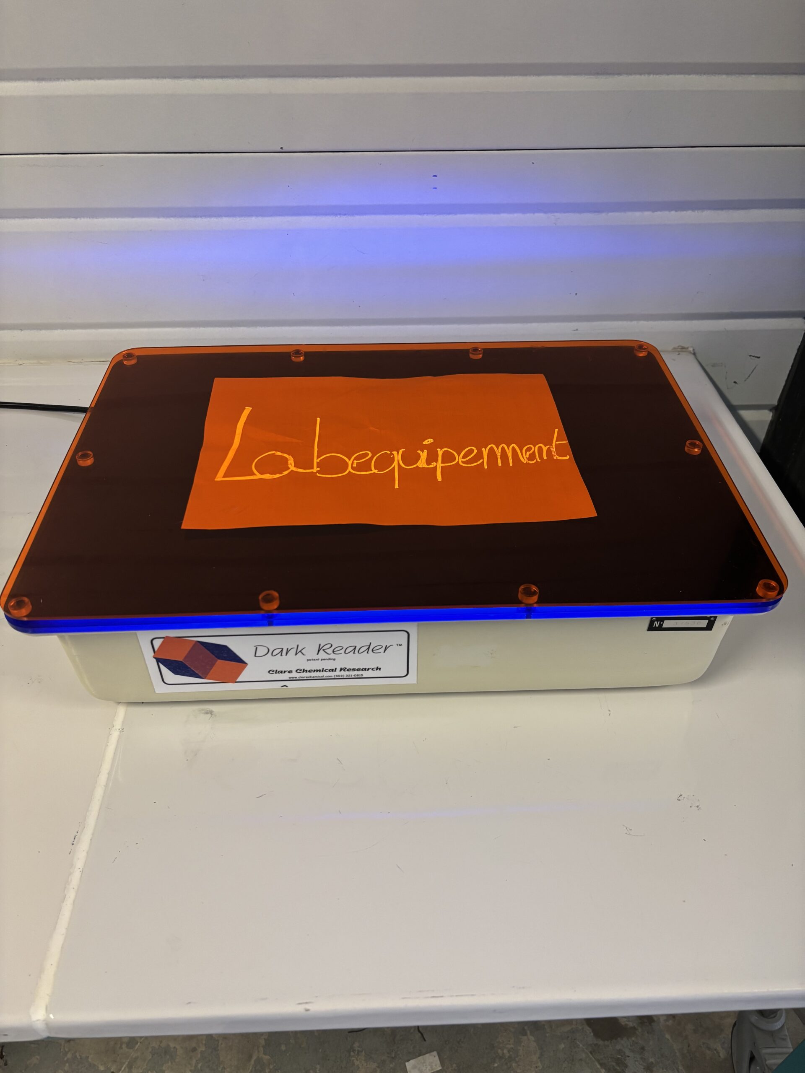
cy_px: 536
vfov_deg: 67.3
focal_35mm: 26
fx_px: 806
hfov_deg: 53.1
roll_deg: -0.5
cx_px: 402
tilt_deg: -41.3
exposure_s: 1/50
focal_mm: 5.96
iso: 160
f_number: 1.6
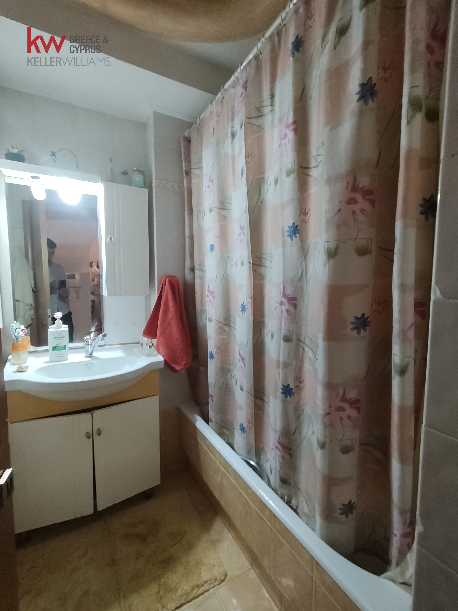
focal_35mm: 15
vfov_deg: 98.2
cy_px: 306
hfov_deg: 81.7
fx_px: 265
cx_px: 229
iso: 500
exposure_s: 1/33.3
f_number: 2.2
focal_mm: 1.67
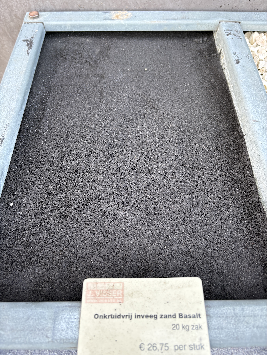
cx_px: 134
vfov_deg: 67.3
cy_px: 178
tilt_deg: -57.6
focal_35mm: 26
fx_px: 267
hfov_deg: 53.1
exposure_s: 1/261
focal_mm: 5.96
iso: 50
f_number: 1.6
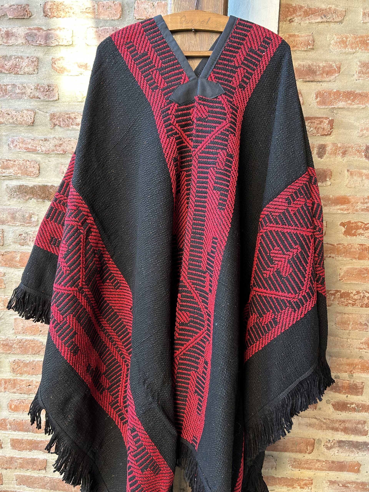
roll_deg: -2.1
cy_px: 246
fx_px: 370
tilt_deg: -7.4
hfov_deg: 53.1
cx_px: 184
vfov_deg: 67.3
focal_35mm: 26
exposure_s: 1/82
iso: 125
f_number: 1.5
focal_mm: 5.7
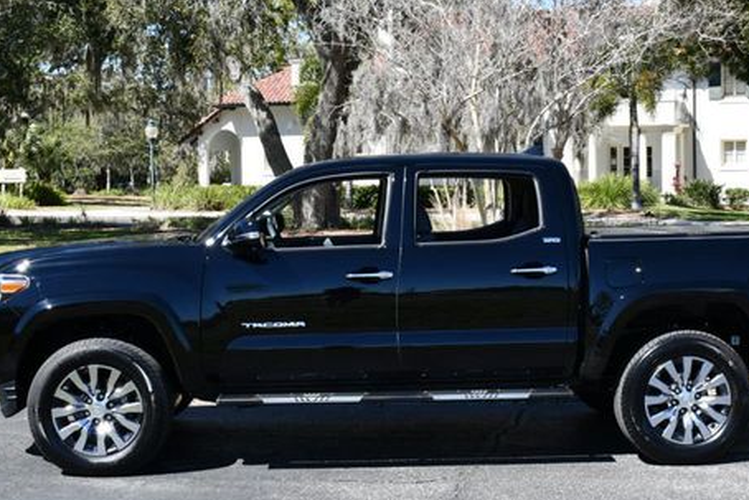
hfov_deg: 32.3
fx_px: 1290
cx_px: 431
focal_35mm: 62
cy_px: 204
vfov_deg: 21.9
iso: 160
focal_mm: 22
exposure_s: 1/250
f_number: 8
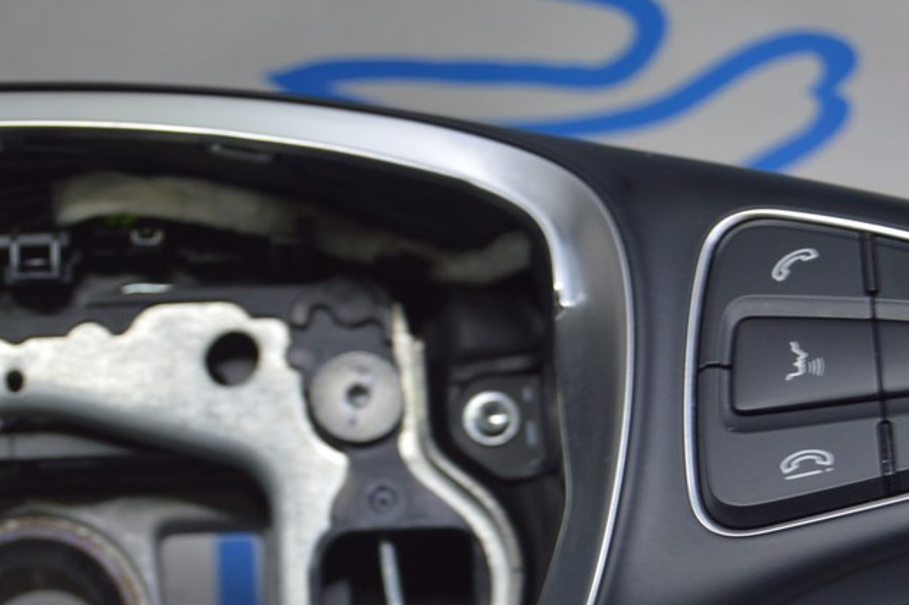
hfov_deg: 15.3
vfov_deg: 10.2
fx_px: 3377
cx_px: 664
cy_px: 375
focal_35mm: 134
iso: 400
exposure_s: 1/20
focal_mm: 55
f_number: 5.6
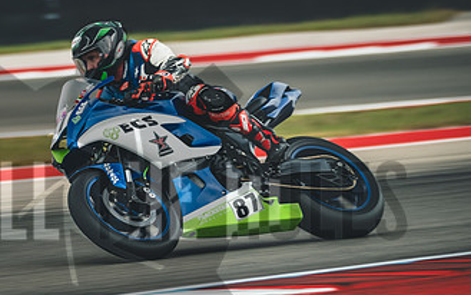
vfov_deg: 2.2
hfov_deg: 3.4
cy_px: 203
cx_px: 105
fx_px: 7847
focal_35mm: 611
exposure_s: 1/250
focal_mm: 226.6
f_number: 5
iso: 160
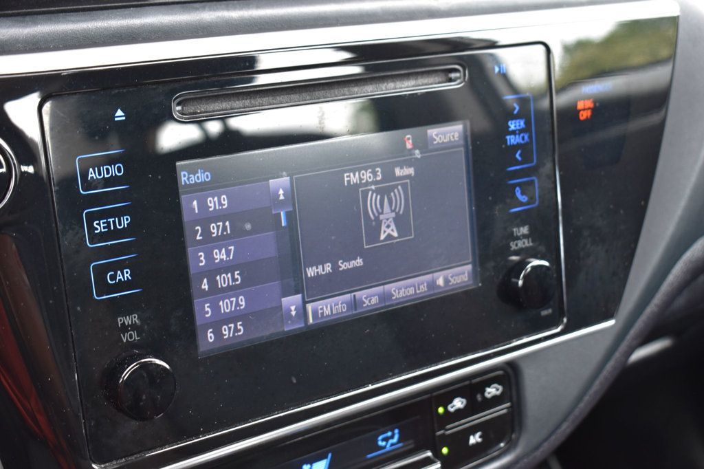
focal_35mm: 54
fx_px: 1056
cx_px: 352
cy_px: 234
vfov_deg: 25.0
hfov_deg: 36.9
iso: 400
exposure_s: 1/25
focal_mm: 36
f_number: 7.1
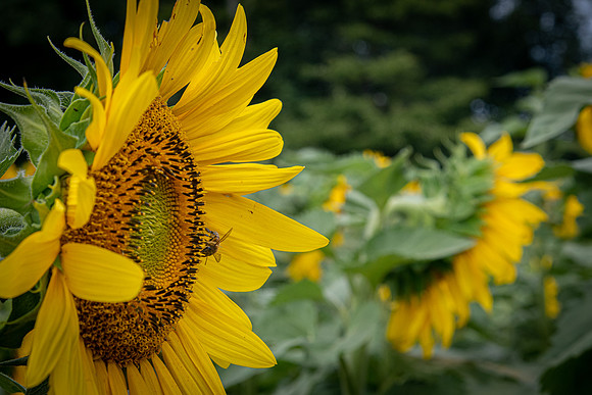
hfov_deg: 22.5
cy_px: 241
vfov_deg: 15.2
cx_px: 183
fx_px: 1478
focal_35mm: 90
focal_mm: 65
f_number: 11
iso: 400
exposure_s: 1/250
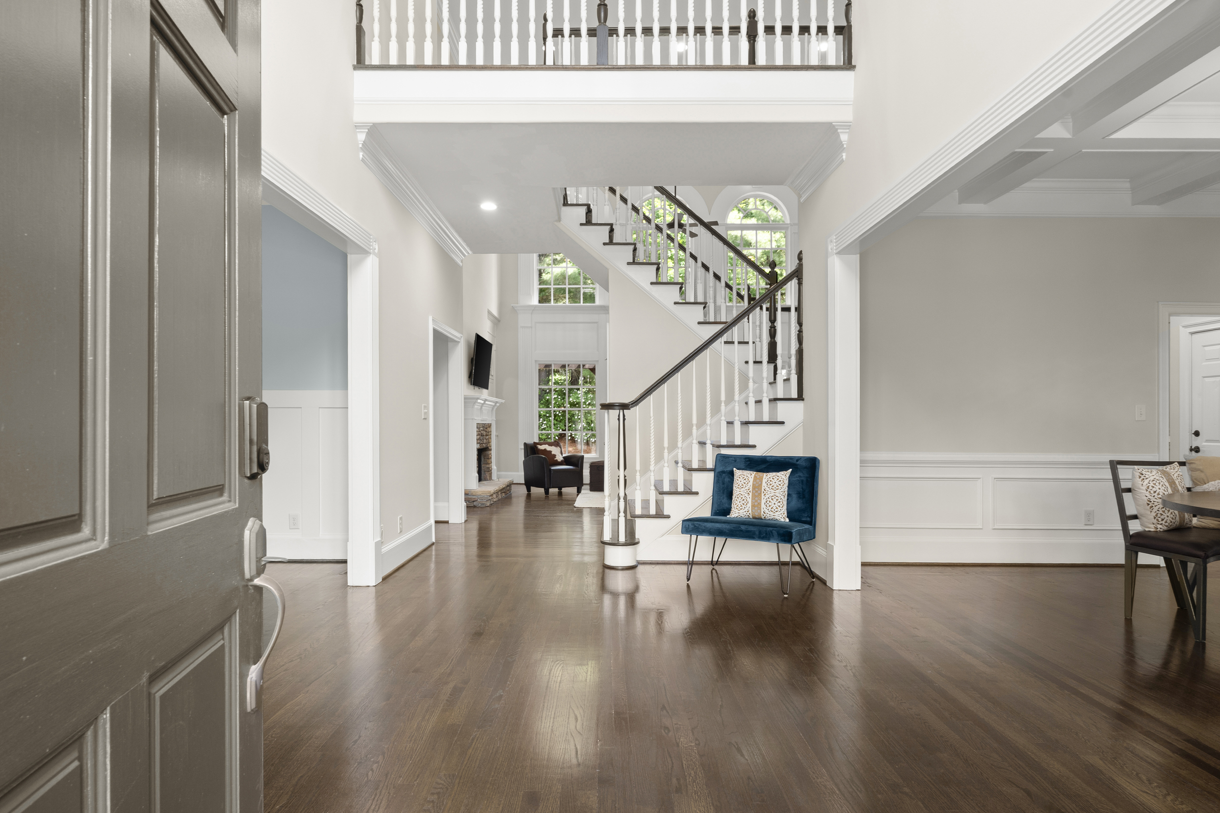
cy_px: 430
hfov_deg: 86.8
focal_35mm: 19
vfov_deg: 64.5
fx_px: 644
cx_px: 644
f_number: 11
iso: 320
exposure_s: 1/2.5
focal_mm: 16
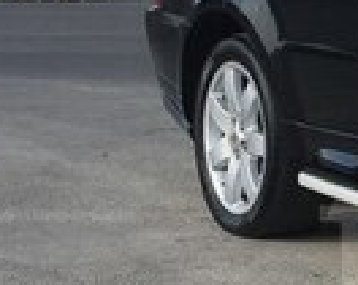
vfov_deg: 10.8
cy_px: 246
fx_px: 1501
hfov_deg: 12.6
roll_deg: -1.8
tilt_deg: -8.4
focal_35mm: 142
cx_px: 597
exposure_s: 1/1276
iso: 32
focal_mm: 4.15
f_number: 2.2
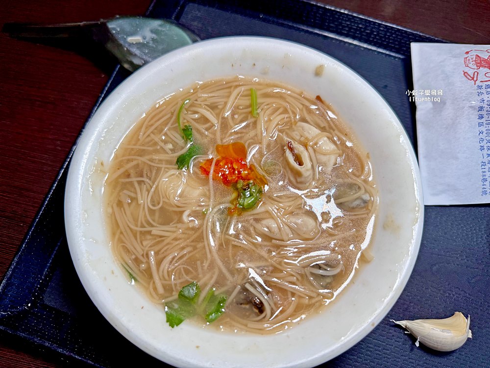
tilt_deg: -71.3
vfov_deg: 56.8
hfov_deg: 71.6
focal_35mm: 24
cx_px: 245
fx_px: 340
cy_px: 184
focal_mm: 6.76
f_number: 1.78
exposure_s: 1/120
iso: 100
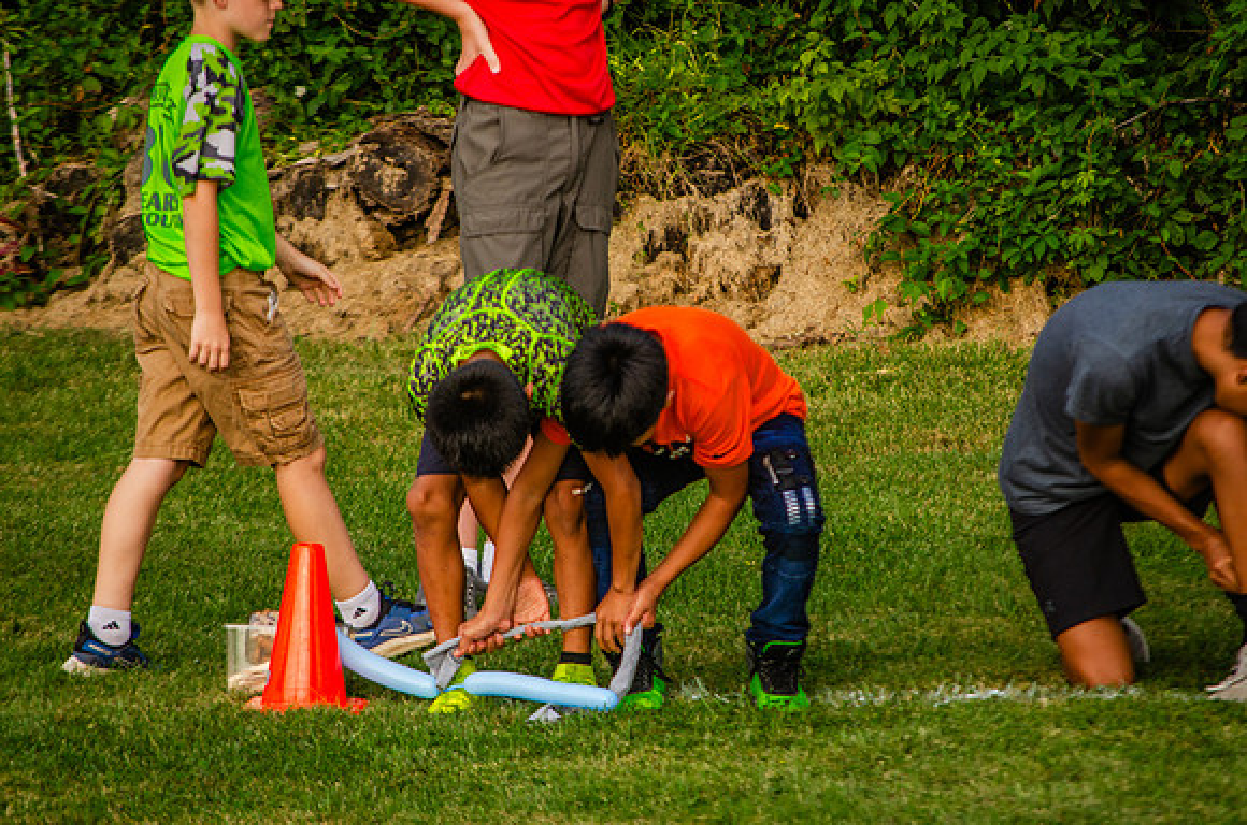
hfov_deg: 7.2
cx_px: 624
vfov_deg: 4.8
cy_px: 412
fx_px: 9850
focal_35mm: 285
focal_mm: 190
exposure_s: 1/500
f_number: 5.6
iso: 280
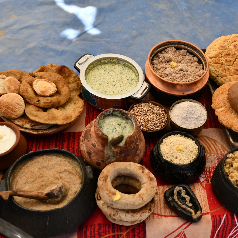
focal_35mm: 47
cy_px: 119
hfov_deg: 35.9
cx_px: 145
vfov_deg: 36.1
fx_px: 366
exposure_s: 1/640
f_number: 4
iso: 100
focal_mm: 24
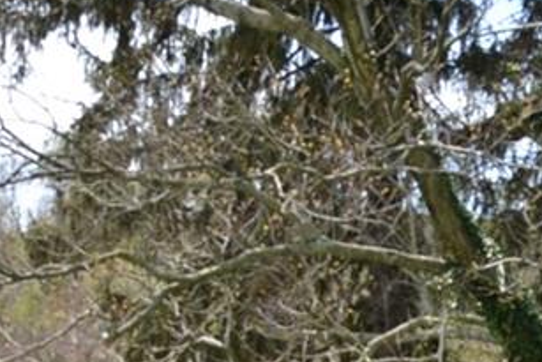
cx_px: 99
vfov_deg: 14.2
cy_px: 547
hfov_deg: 22.3
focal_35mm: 90
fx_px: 1356
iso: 100
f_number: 7.1
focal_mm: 18
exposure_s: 1/200
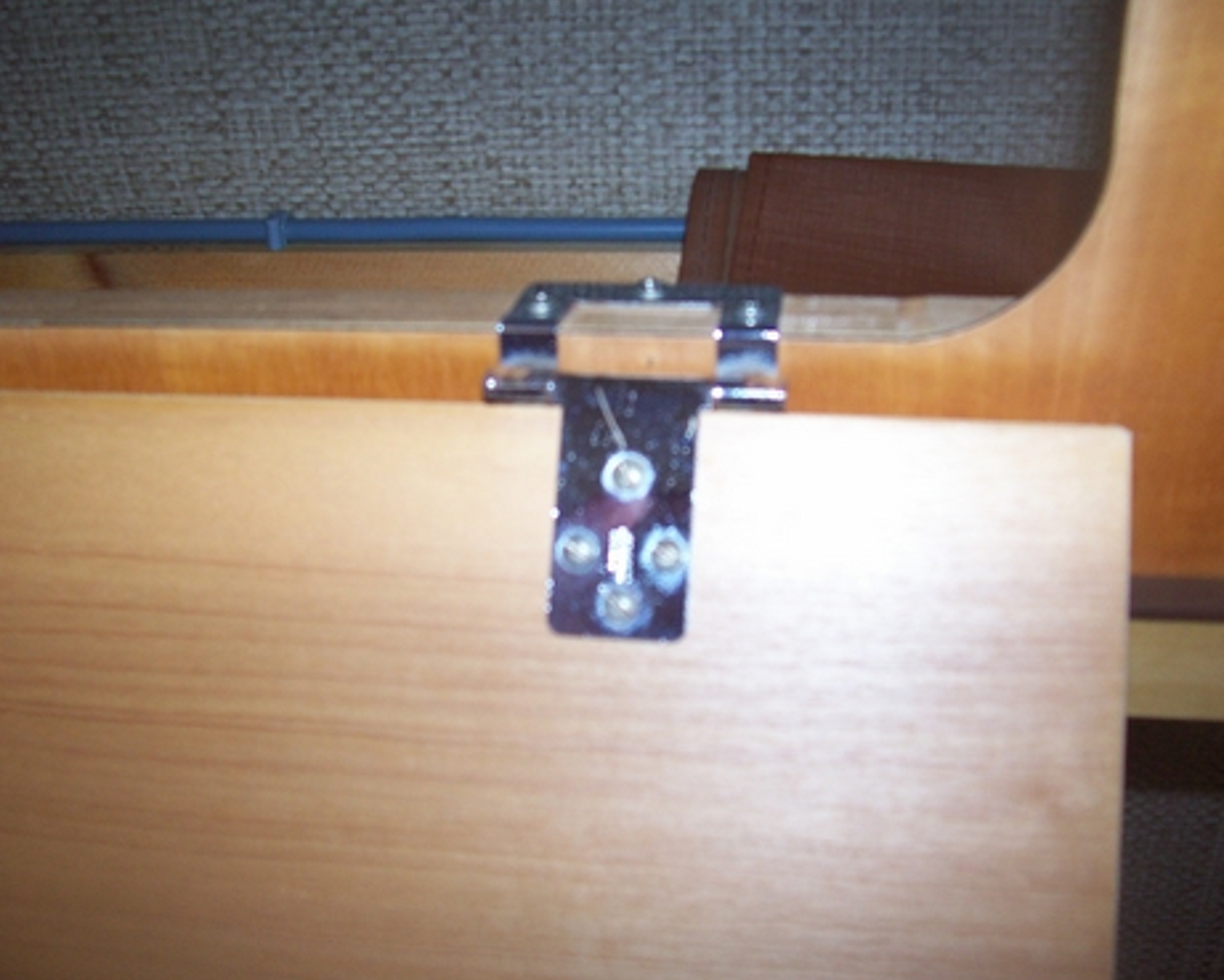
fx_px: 1304
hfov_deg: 50.2
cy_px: 493
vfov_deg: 41.2
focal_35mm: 36
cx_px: 653
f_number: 2.7
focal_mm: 5.6
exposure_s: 1/112
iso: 140
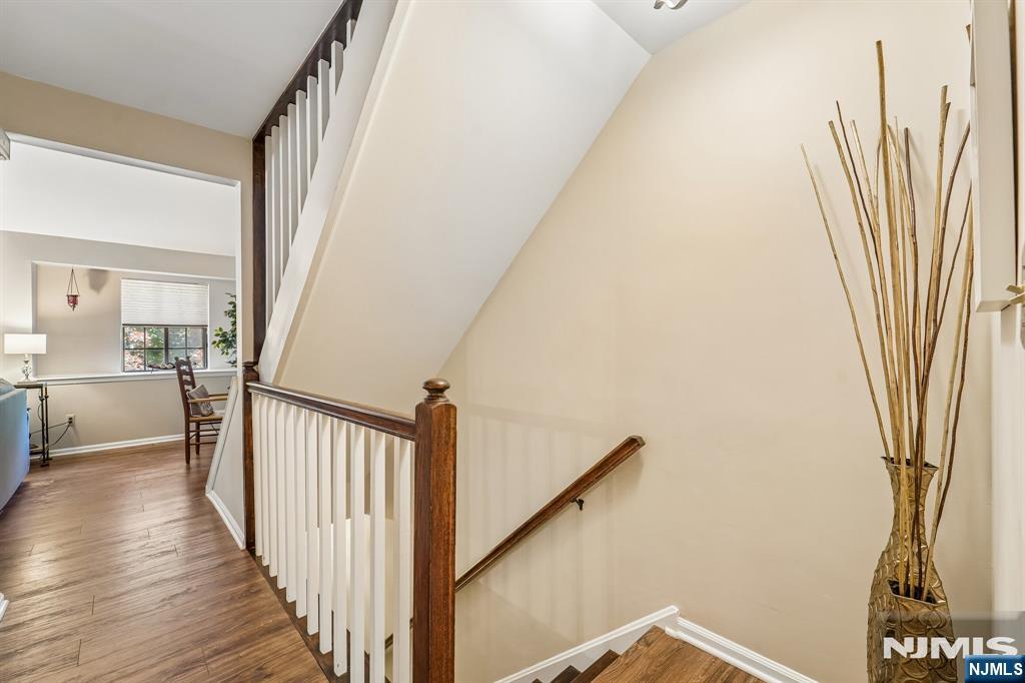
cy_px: 342
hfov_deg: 104.3
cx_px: 512
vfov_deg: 81.2
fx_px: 398
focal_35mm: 14
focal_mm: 14
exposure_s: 1/4
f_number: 8
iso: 400
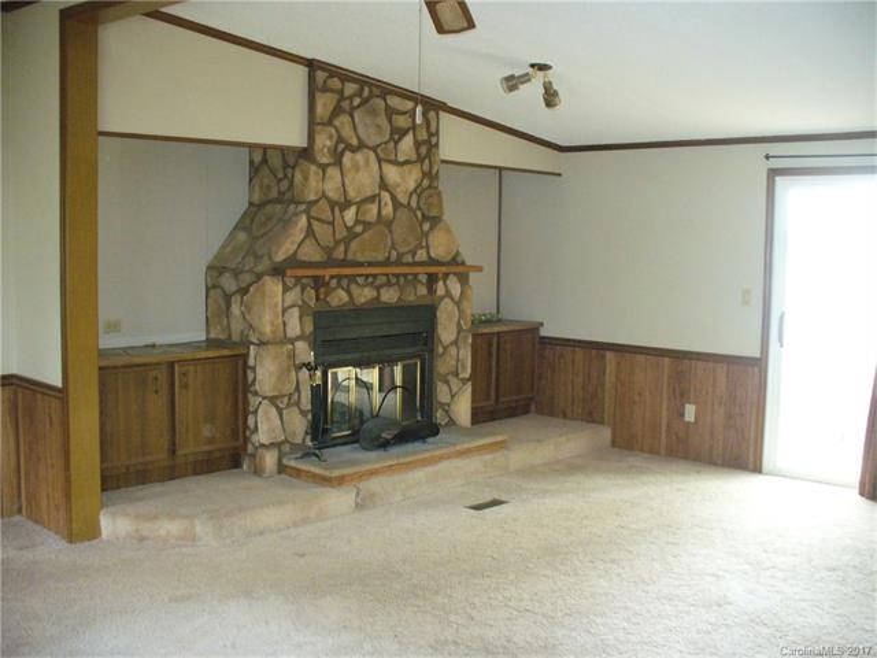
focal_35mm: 37
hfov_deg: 50.1
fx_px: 937
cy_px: 329
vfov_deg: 38.7
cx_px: 438
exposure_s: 1/30
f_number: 2.8
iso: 320
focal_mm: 6.1
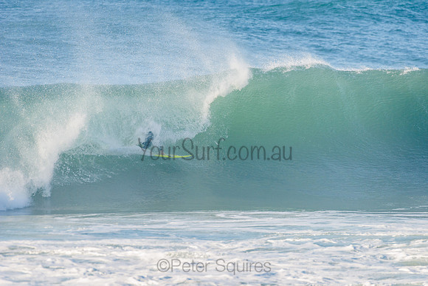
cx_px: 214
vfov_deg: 2.8
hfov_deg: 4.1
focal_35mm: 500
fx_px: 5946
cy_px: 143
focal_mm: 500
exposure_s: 1/1600
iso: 280
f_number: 5.6
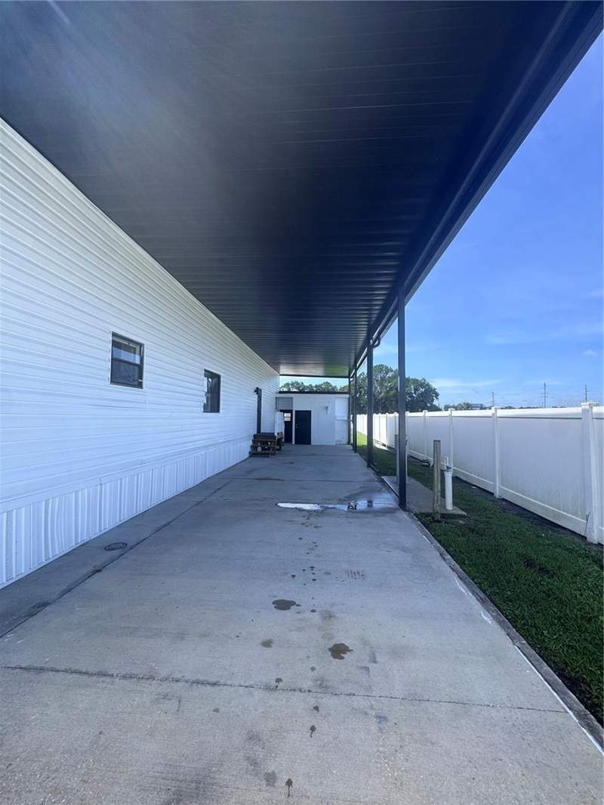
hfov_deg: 85.7
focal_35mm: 14
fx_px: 326
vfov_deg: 102.1
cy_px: 402
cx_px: 302
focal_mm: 2.22
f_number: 2.2
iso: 40
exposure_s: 1/664
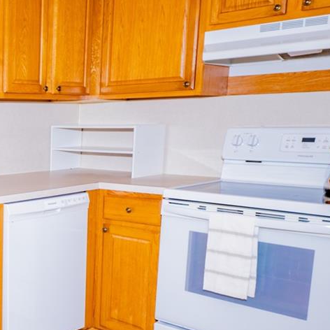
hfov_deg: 29.4
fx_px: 528
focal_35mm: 49
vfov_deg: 34.4
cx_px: -75
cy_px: 215
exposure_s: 1/50
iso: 100
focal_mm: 17
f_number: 8
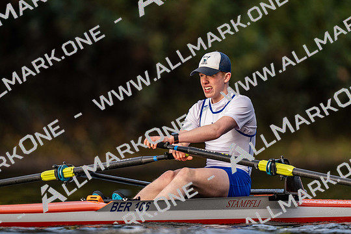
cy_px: 112
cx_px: 173
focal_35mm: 645
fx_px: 6288
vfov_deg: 2.1
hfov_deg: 3.2
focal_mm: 600
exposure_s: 1/2500
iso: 900
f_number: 4
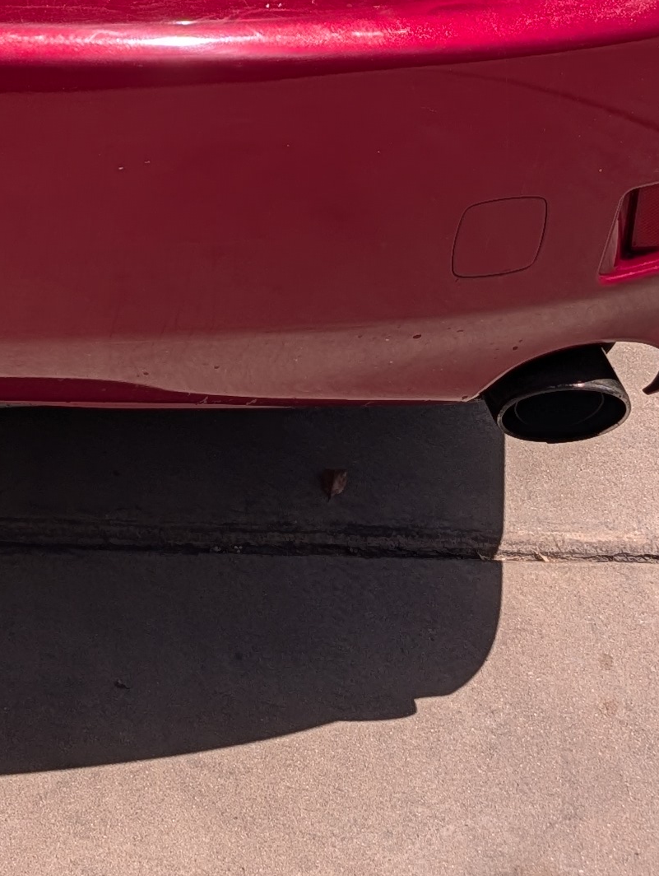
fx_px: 2330
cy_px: -505
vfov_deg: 18.4
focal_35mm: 92
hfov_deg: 15.2
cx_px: -244
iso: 22
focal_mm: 6.9
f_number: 1.68
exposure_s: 1/6579
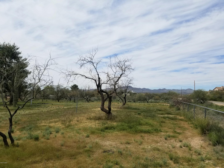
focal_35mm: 26
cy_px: 84
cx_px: 112
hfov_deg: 67.3
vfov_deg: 53.1
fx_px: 168
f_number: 1.7
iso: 50
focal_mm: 4.25
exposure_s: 1/4816
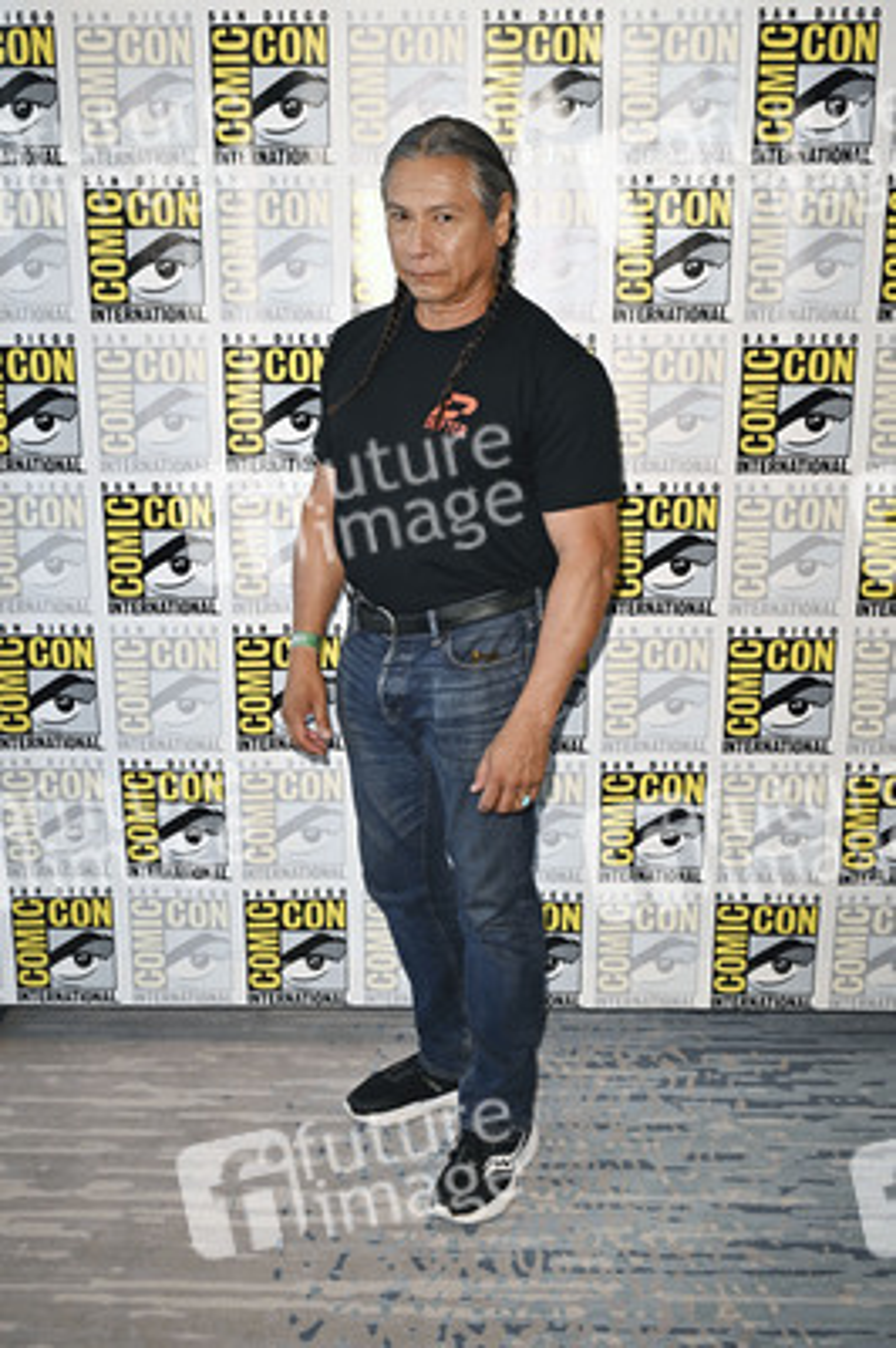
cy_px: 674
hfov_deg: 34.2
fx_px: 1458
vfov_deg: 49.6
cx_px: 448
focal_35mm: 39
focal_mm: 39
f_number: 5
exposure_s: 1/250
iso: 1250
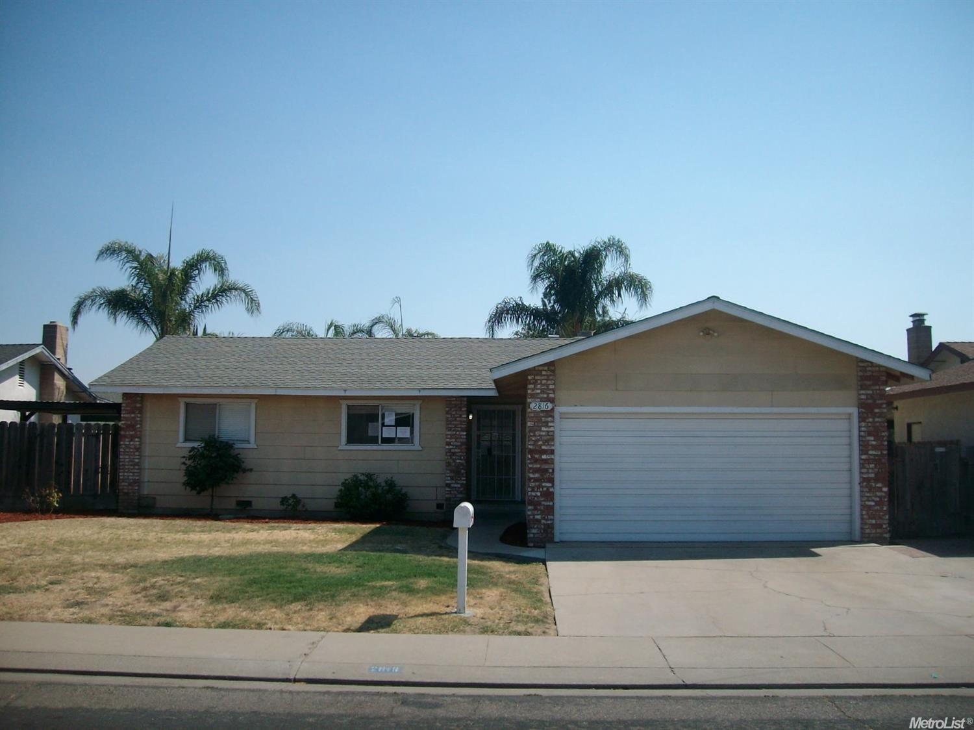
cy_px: 365
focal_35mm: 35
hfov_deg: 52.6
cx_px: 487
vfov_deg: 40.7
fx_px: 984
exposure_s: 1/335
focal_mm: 5.8
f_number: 7.2
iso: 80
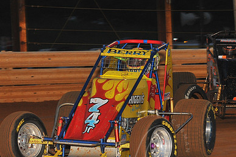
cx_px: 152
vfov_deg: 8.2
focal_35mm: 168
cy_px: 93
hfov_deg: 12.2
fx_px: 1101
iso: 1000
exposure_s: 1/320
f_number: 7.1
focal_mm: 112
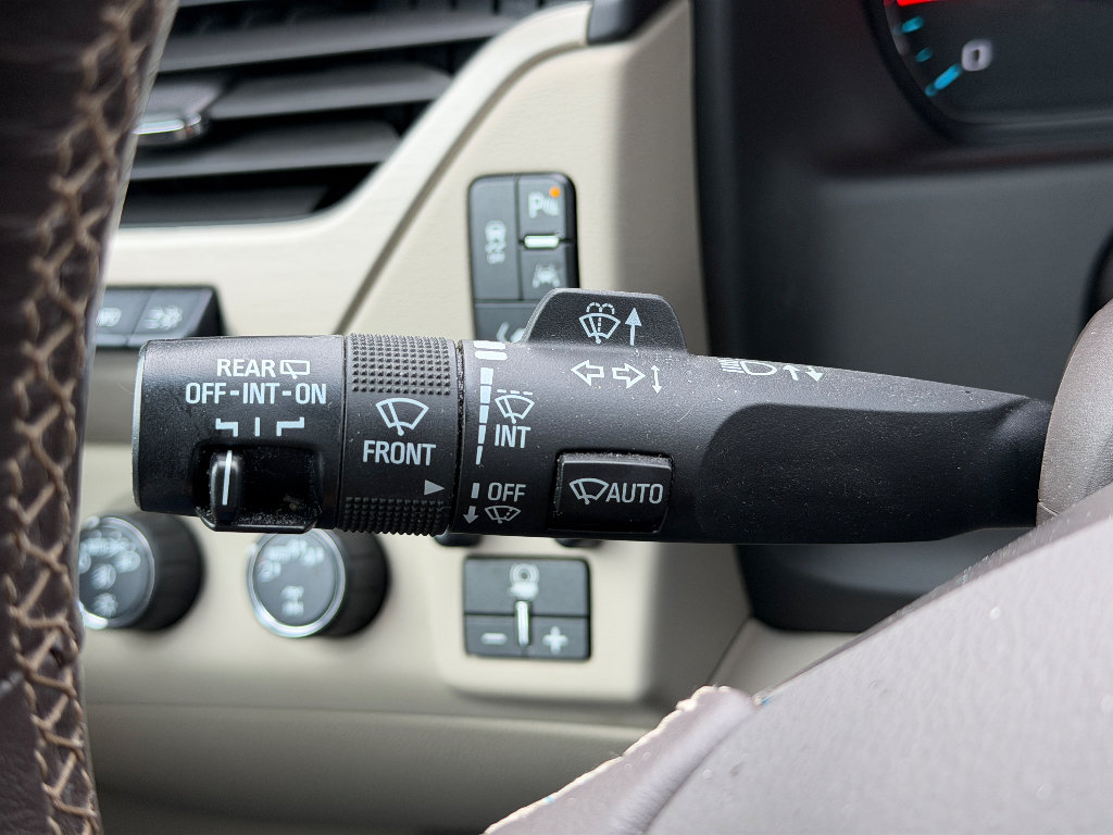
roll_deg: +18.4
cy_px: 418
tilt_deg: -31.9
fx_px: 1543
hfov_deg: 39.7
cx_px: 556
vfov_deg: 30.3
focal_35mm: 48
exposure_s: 1/121
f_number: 1.78
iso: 80
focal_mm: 6.76
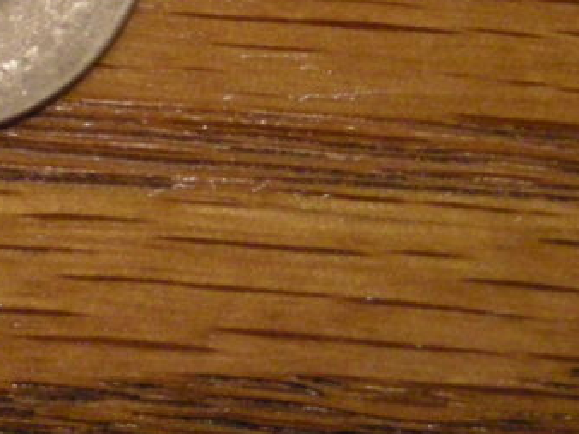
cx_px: -72
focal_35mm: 225
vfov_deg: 6.5
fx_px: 3761
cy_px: -151
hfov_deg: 8.7
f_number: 3.9
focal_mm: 12.3
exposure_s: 1/43
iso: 400
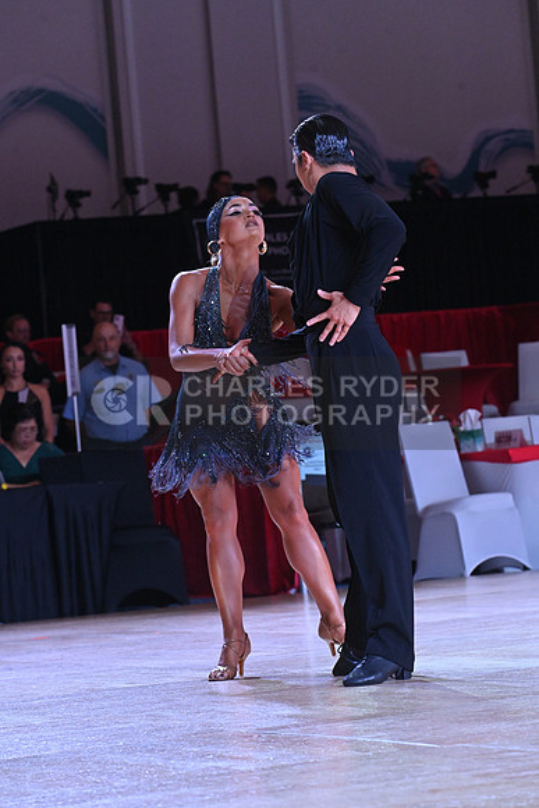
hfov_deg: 9.2
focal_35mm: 150
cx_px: 270
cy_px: 404
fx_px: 3366
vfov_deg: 13.7
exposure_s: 1/400
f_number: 7.1
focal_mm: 150
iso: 4000
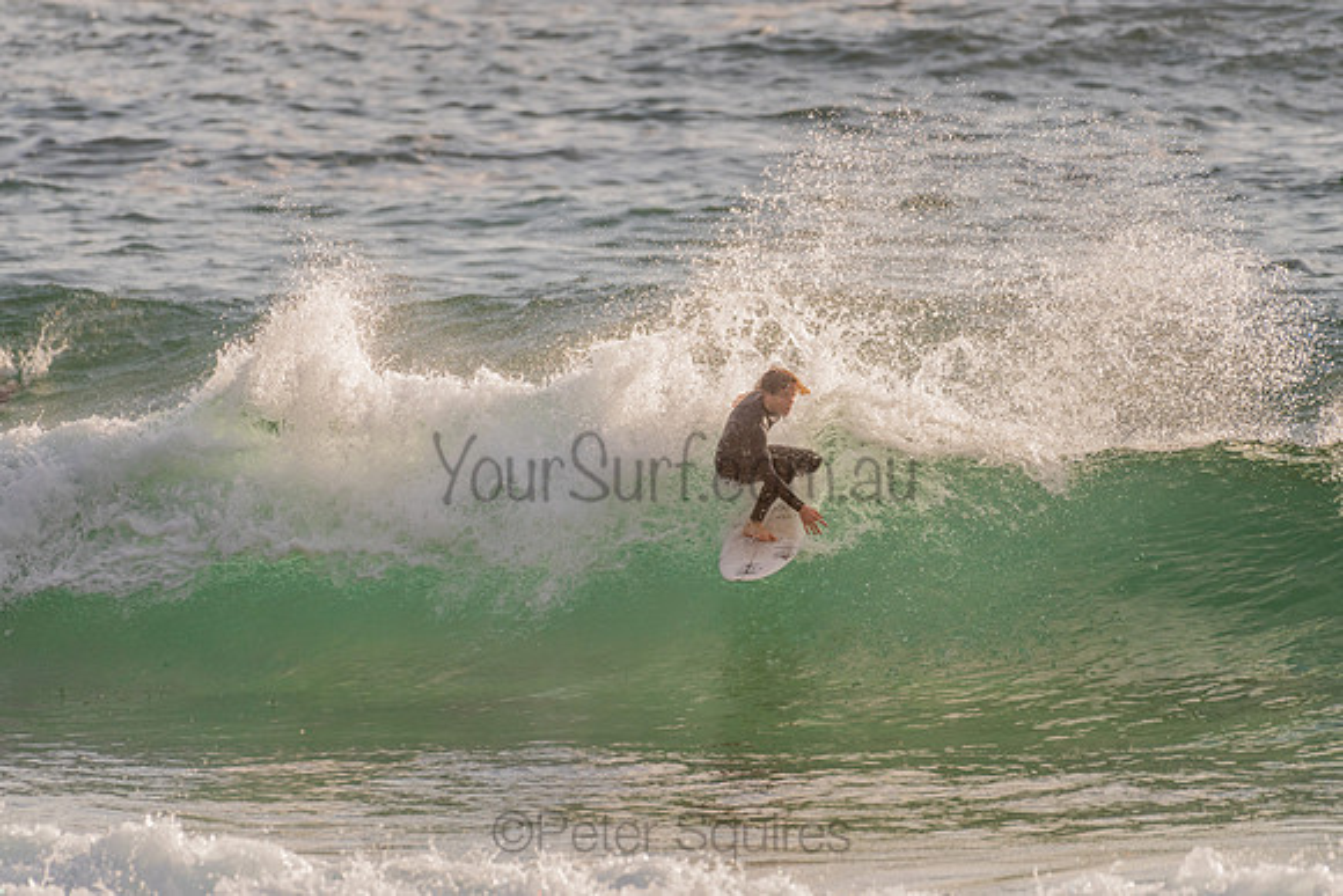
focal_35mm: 613
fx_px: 22869
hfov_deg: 3.4
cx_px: 655
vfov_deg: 2.2
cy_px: 435
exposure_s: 1/2000
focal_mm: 500
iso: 180
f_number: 5.6
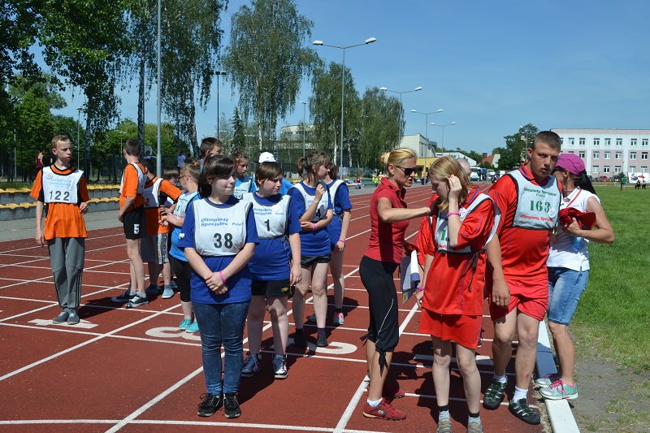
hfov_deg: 53.1
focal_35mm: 36
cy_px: 216
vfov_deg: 36.9
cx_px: 325
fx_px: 650
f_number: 7.1
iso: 100
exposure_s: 1/200
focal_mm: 24
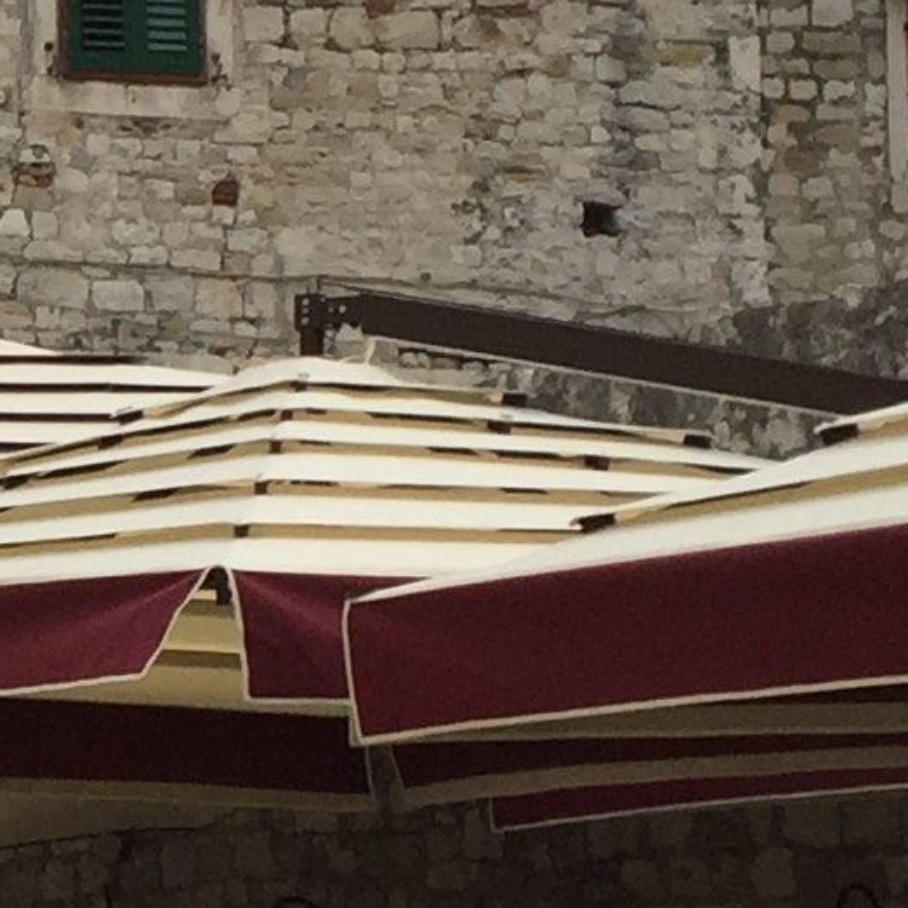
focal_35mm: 160
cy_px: 623
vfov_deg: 10.9
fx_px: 4748
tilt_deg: +4.8
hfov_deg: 10.1
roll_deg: +0.8
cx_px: -905
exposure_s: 1/3049
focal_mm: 4.15
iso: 32
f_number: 2.2
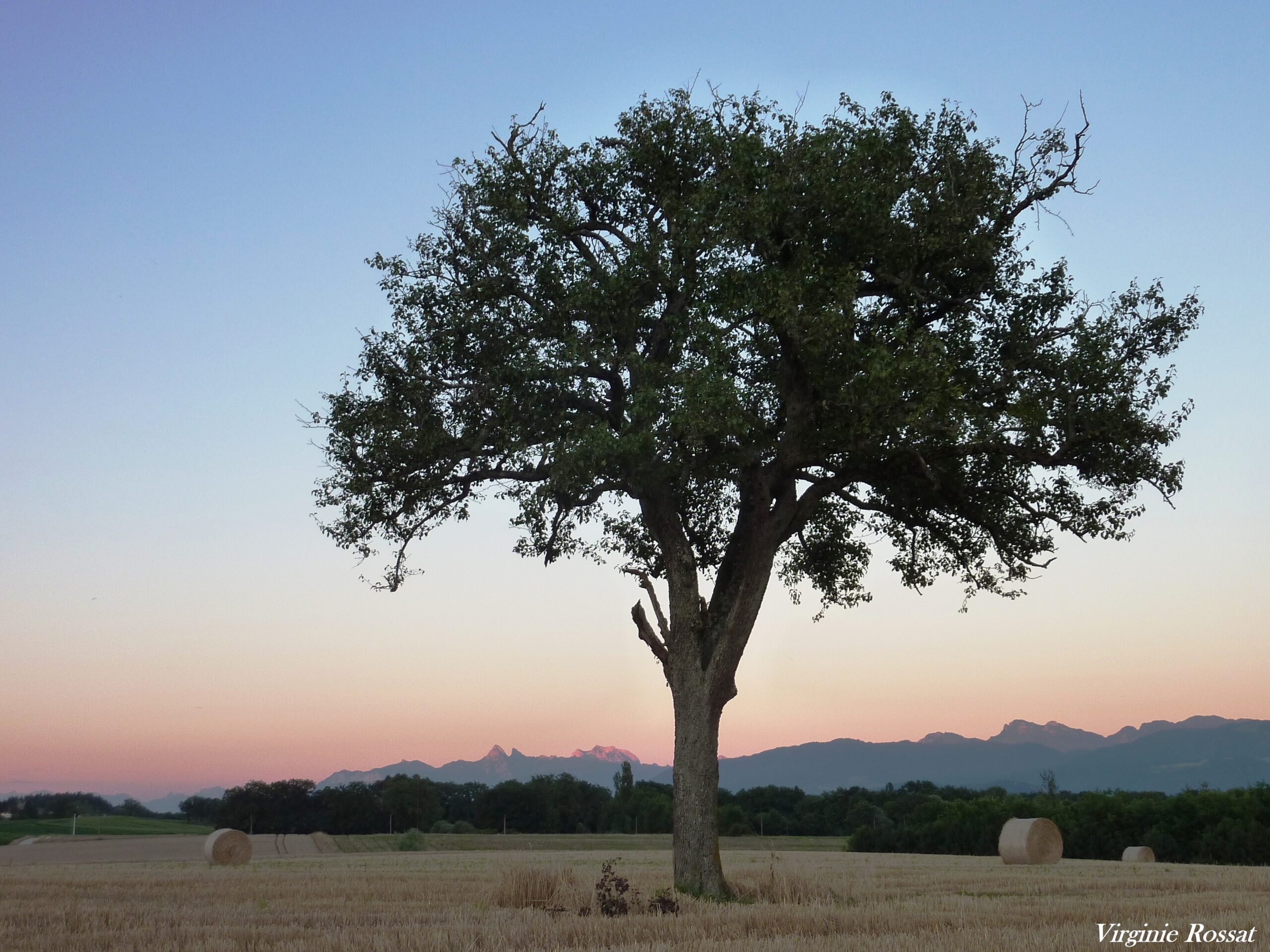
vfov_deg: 34.3
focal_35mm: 42
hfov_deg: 44.8
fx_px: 1541
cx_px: 635
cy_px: 476
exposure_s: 1/50
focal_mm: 6.9
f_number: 3.7
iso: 125
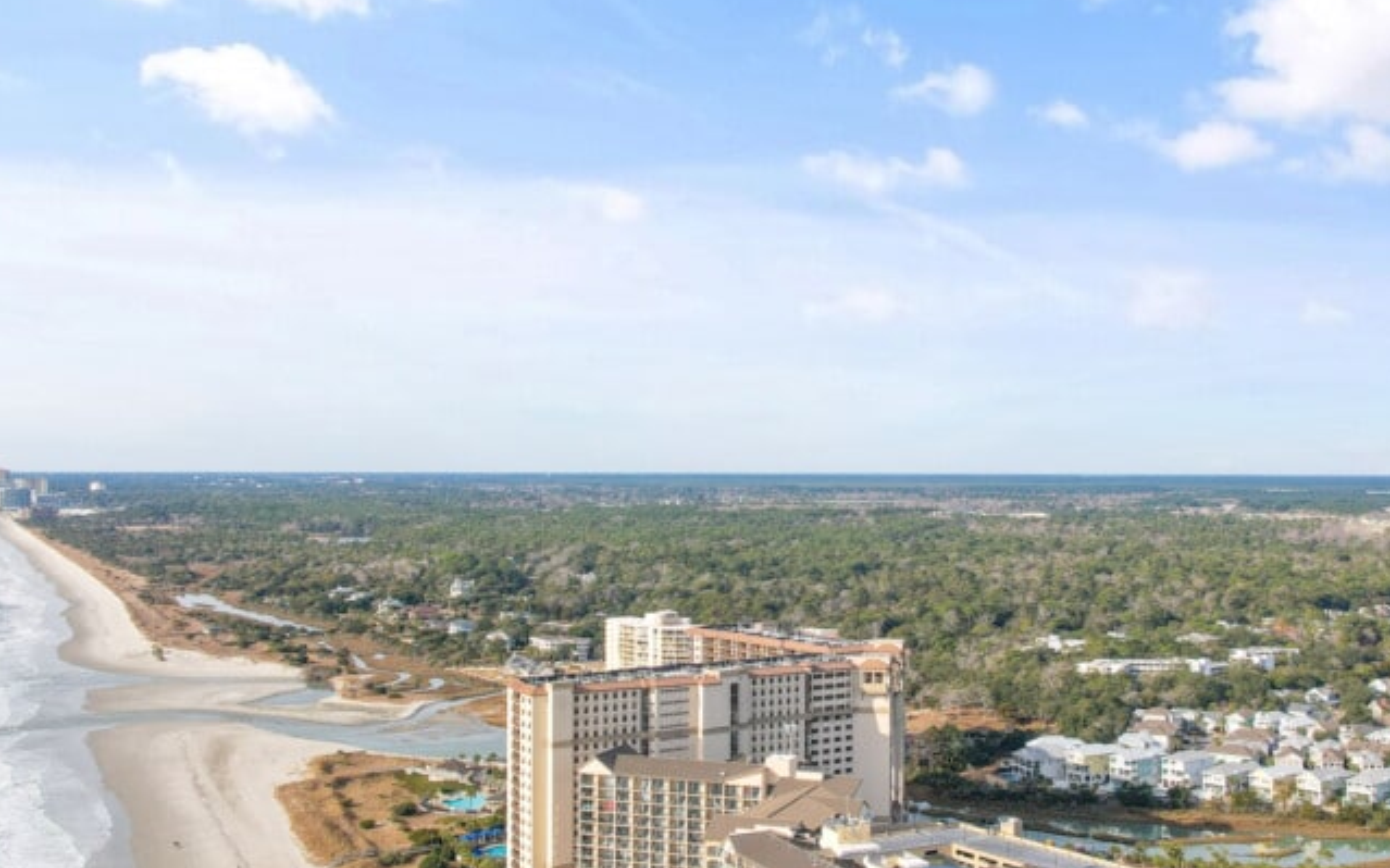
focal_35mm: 40
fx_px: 1515
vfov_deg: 32.0
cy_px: 444
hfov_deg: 49.2
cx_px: 764
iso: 100
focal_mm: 8.38
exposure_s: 1/120
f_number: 2.8
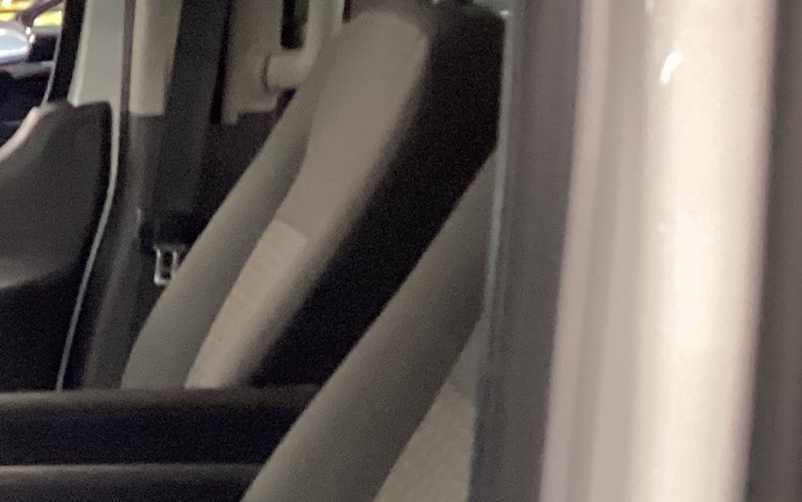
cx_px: -374
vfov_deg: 12.0
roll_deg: -0.4
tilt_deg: -15.3
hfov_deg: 17.5
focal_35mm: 108
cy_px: 460
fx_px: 2361
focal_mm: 3.3
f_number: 2.4
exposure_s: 1/30
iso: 400
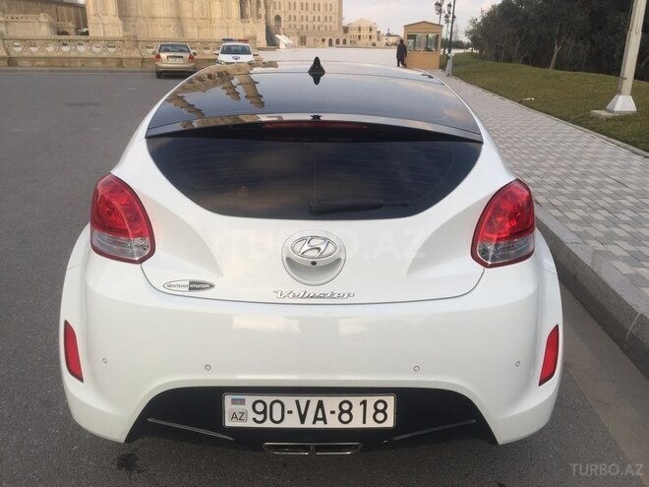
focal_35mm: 29
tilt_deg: -19.5
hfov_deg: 61.7
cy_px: 244
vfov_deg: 48.2
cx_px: 324
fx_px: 544
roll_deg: -0.9
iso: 32
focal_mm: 4.15
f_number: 2.2
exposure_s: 1/373
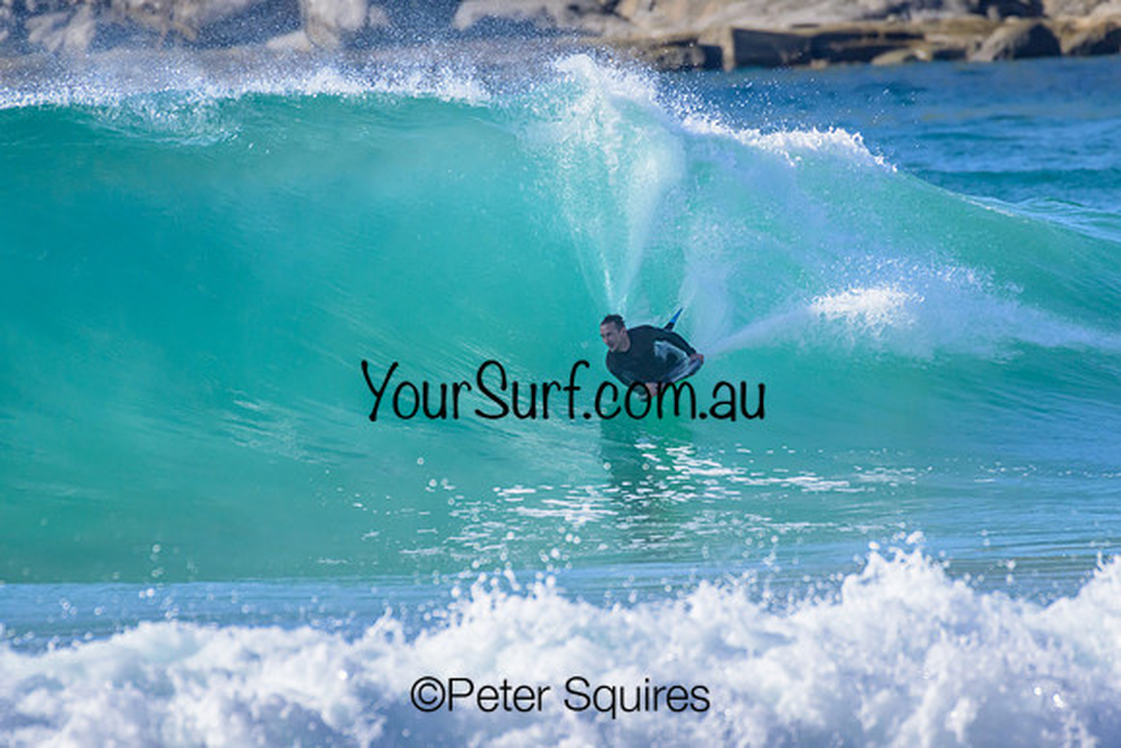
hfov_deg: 2.1
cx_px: 560
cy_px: 374
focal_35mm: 1000
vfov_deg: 1.4
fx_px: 31145
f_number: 11
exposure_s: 1/2000
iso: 1800
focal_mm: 1000
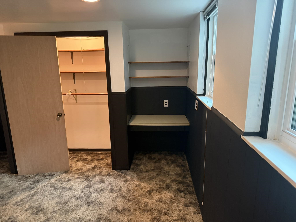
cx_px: 148
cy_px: 111
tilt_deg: -12.1
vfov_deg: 56.8
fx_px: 205
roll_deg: -0.2
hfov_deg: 71.6
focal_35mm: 24
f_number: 1.78
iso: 800
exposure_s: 1/60
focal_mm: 6.76
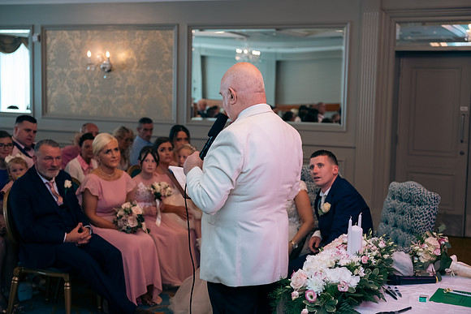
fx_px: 733
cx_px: 236
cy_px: 157
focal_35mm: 56
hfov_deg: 35.6
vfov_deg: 24.2
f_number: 3.5
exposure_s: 1/160
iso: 640
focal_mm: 56
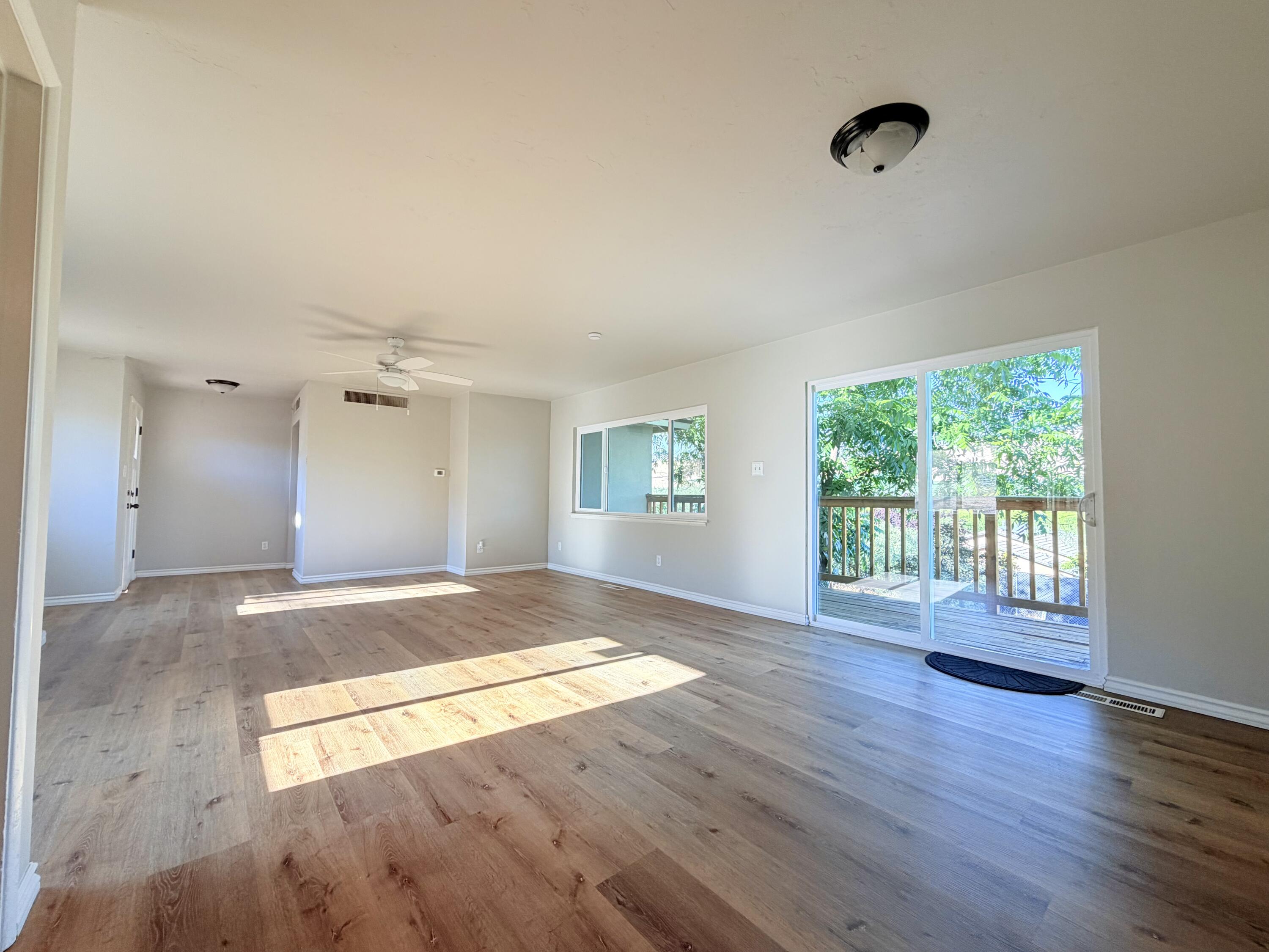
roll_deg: +0.4
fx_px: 513
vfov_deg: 85.7
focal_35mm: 14
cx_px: 634
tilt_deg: +1.6
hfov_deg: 102.1
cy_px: 476
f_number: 2.2
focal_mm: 2.22
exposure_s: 1/121
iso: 100
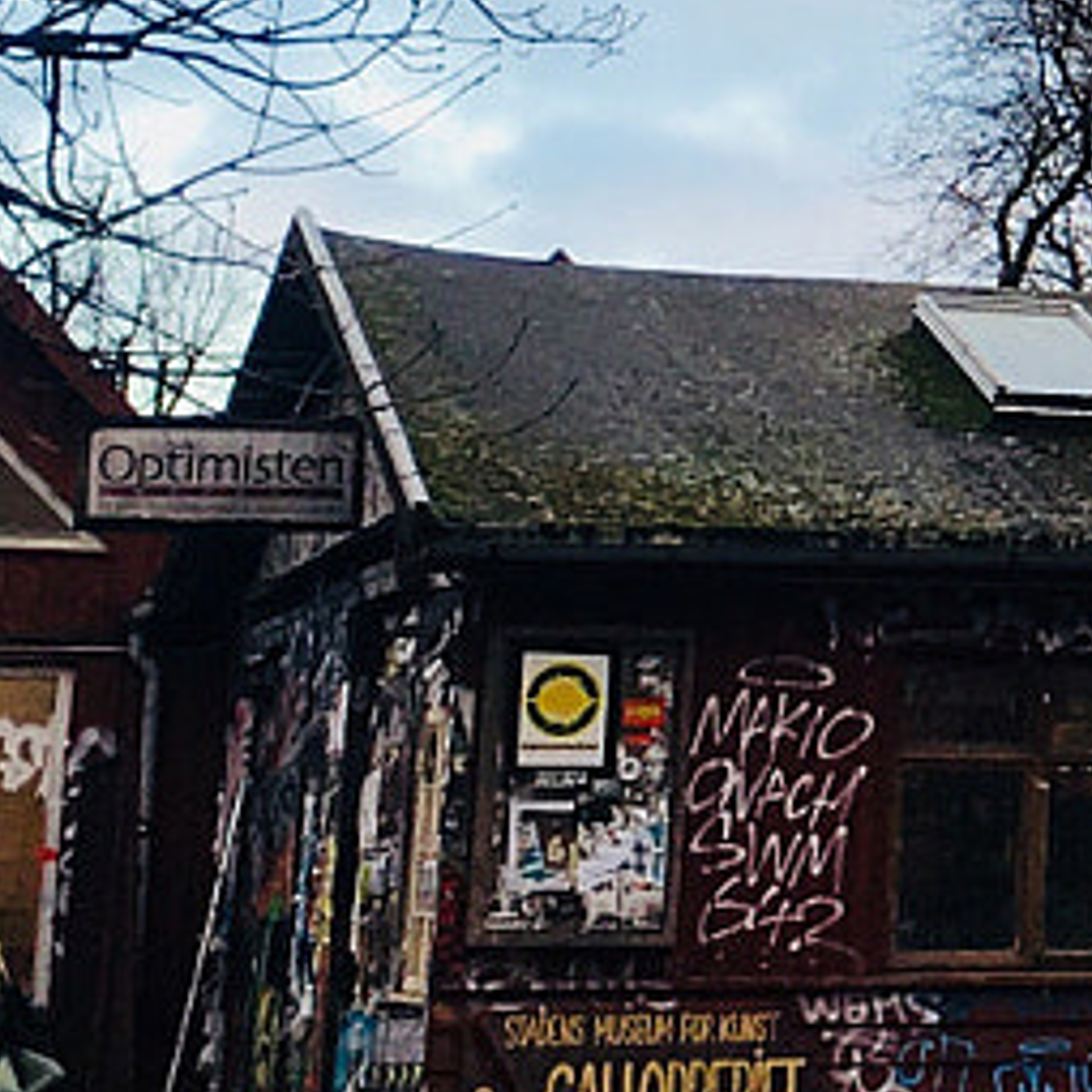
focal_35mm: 161
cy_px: -201
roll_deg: -0.3
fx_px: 5746
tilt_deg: +11.5
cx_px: 2253
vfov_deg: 10.7
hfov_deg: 10.0
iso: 25
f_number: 2.2
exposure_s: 1/100
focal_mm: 4.15
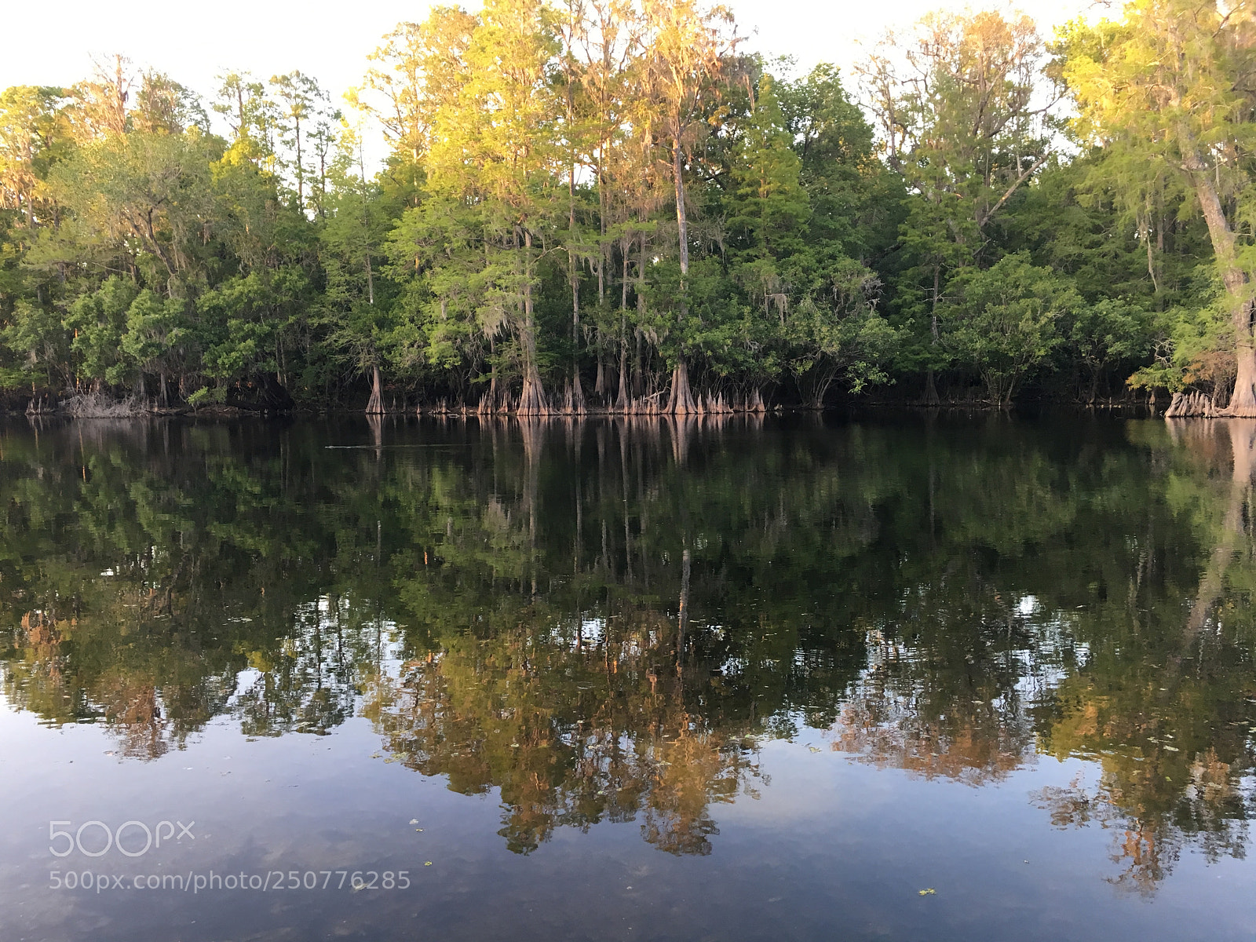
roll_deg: +1.4
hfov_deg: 61.7
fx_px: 1052
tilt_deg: -3.8
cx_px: 628
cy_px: 471
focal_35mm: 29
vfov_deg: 48.2
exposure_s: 1/30
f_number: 2.2
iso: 32
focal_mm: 4.15
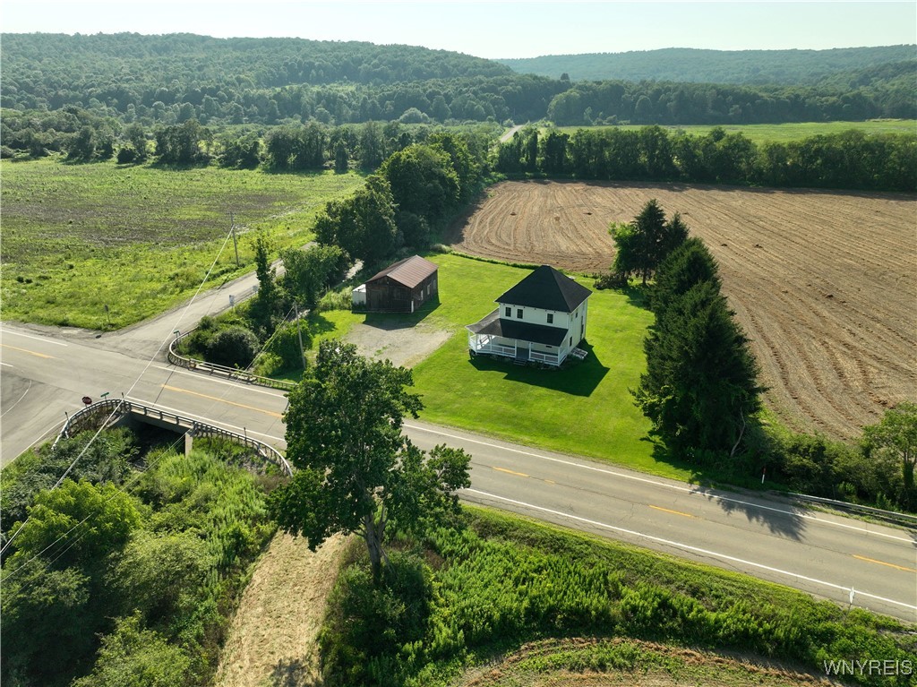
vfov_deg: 56.8
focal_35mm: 24
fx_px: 635
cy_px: 344
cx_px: 458
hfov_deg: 71.6
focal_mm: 12.29
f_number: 2.8
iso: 300
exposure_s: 1/1250
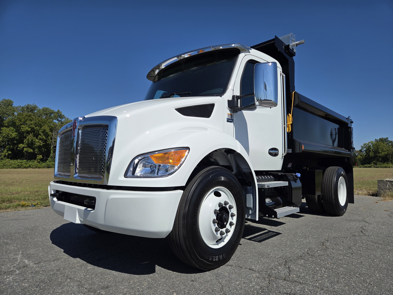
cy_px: 148
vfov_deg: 58.9
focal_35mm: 23
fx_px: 261
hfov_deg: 73.9
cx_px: 196
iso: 25
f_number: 1.8
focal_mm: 5.4
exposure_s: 1/3657
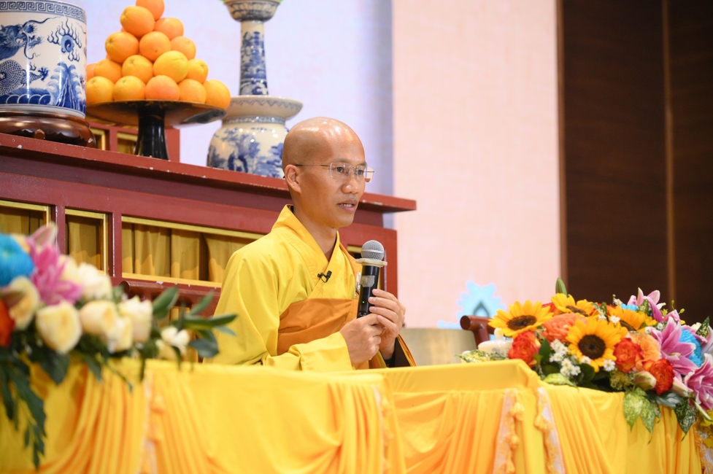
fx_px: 2375
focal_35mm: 120
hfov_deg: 17.1
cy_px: 237
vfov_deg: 11.4
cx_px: 356
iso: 4000
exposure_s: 1/200
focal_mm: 120
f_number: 4
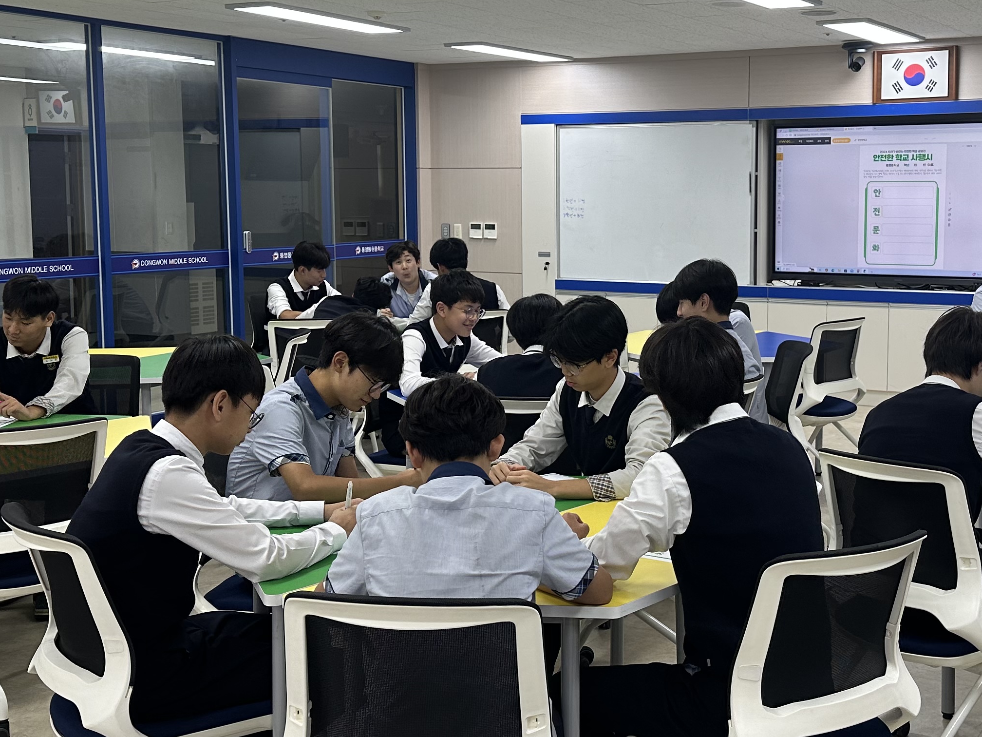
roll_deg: +0.0
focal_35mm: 48
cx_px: 613
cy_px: 327
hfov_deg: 39.4
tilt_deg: -5.7
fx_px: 1362
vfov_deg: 30.2
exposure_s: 1/120
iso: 100
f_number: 1.78
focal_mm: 6.86
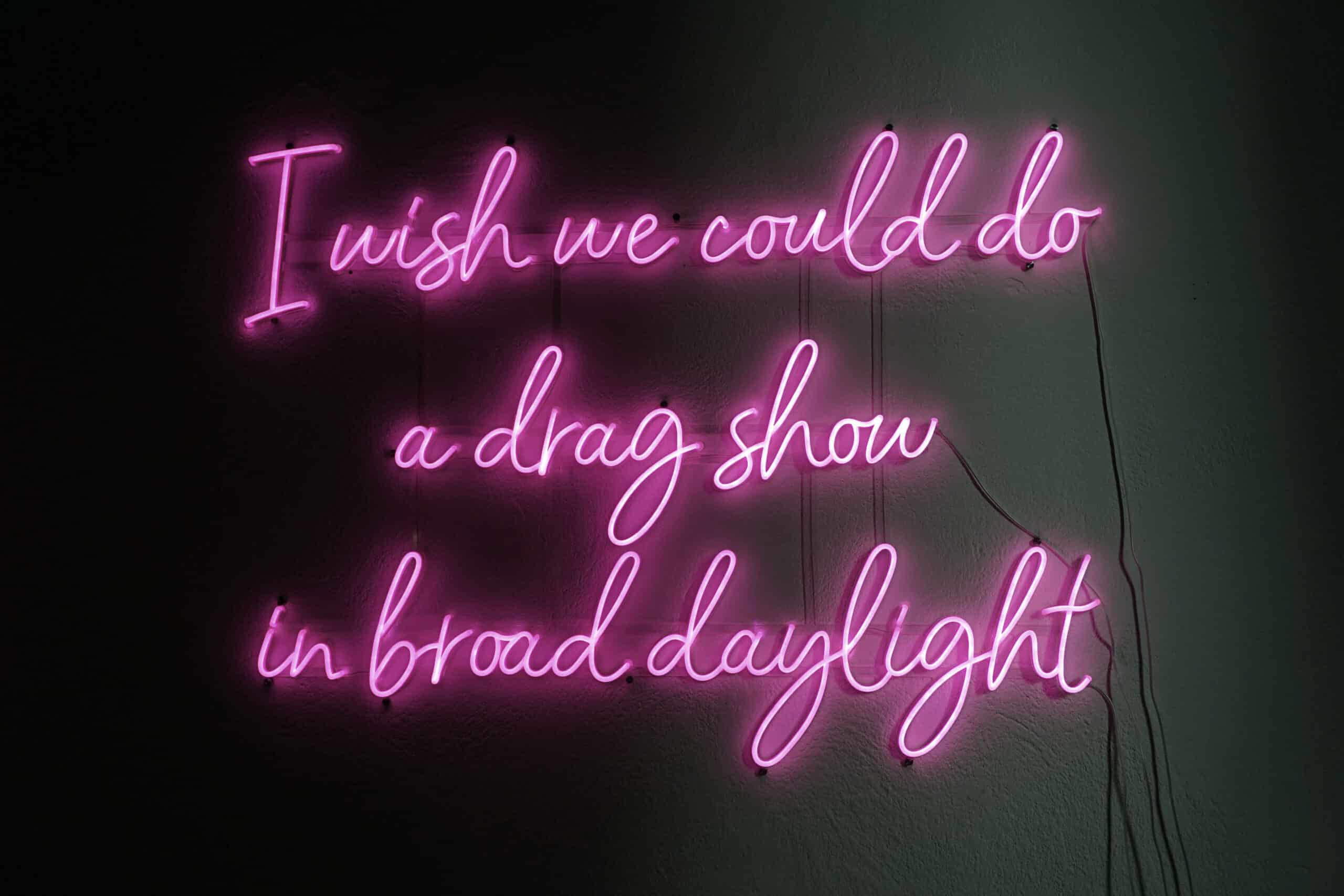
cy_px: 448
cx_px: 672
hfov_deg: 51.9
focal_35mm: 37
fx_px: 1381
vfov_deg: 35.9
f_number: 4
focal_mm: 25
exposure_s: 1/160
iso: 400
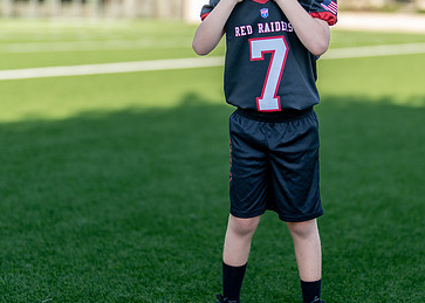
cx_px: 258
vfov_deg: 15.2
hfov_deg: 21.2
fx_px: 1134
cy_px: 134
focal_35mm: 94
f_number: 1.2
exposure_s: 1/2000
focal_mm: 50
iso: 100
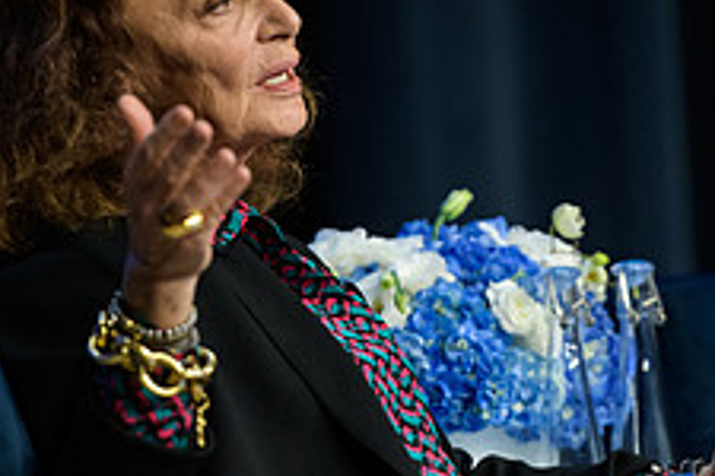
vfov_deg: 2.7
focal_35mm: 515
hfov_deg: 4.0
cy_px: 249
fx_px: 10228
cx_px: 575
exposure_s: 1/200
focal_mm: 200
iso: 1000
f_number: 3.2
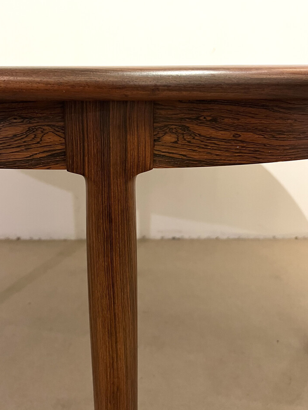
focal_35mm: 33
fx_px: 391
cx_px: 124
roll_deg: +1.3
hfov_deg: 42.8
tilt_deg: -11.0
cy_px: 155
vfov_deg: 54.7
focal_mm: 5.7
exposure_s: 1/50
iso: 320
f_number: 1.5
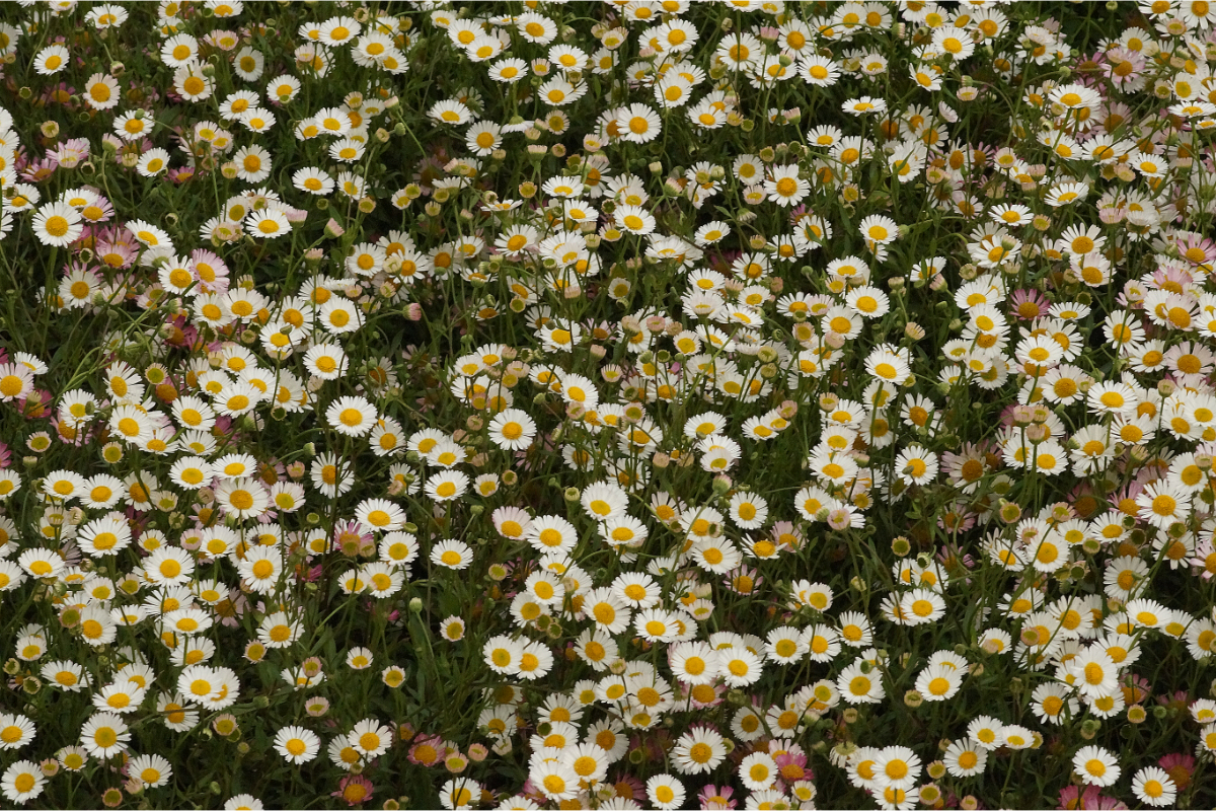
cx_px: 608
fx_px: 5066
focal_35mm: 150
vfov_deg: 9.1
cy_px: 406
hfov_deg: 13.7
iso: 2500
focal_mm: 100
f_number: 16
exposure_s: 1/160
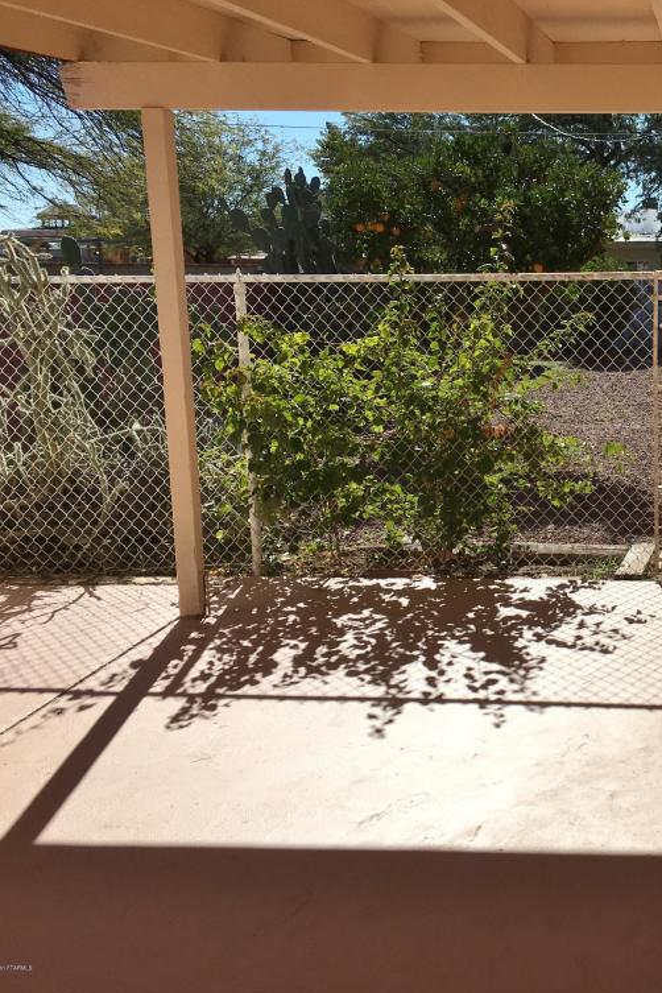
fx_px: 1131
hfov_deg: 30.3
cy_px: 493
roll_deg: -1.6
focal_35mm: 41
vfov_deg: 47.4
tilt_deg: -9.4
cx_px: 665
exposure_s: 1/3077
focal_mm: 4.15
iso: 25
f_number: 2.2
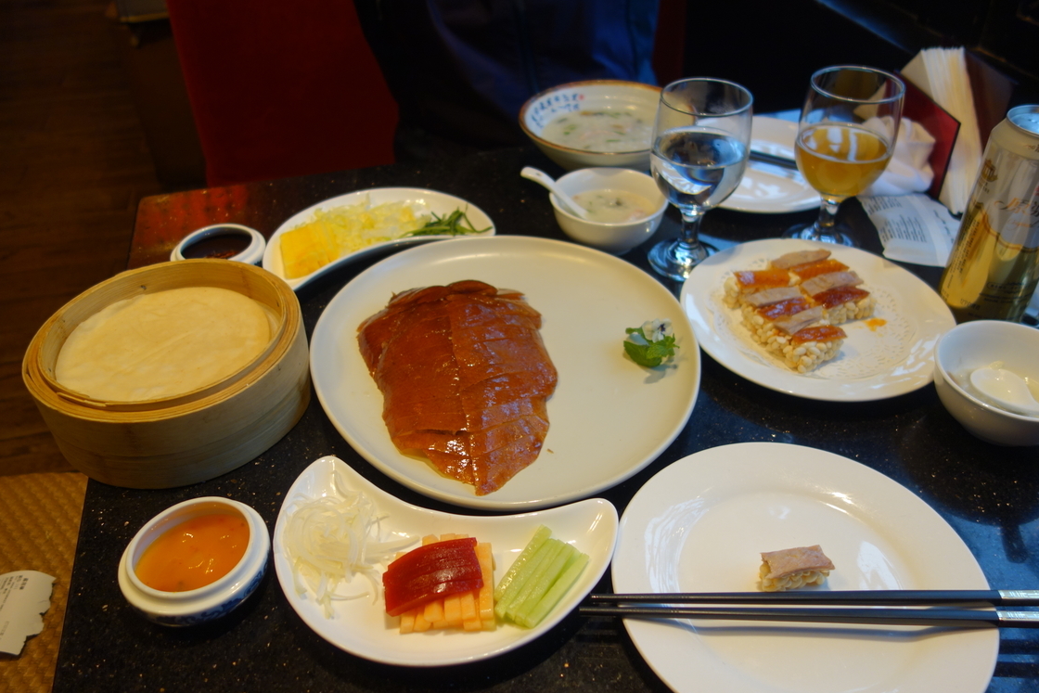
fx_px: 866
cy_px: 331
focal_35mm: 30
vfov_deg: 43.6
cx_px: 532
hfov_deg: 61.9
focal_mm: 10.4
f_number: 1.8
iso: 125
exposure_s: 1/80
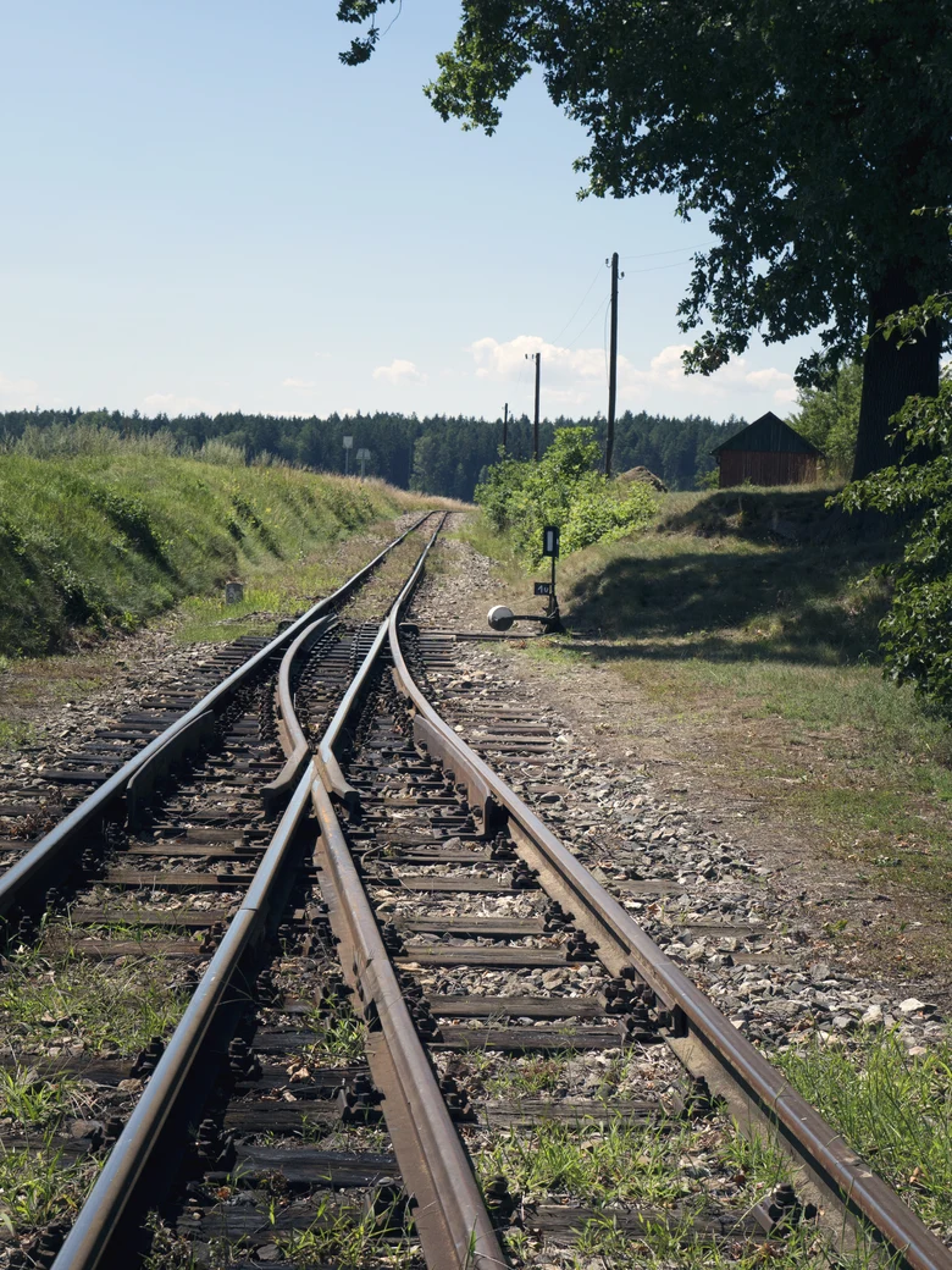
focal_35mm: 70
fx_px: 2567
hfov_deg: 21.0
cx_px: 476
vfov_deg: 27.8
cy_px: 635
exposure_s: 1/800
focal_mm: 35
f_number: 6.3
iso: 200
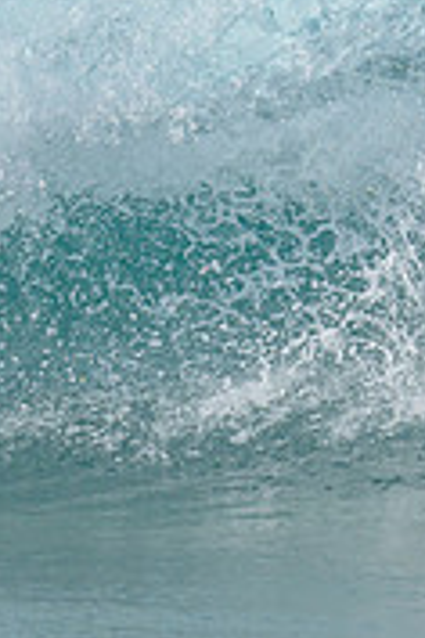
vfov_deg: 0.6
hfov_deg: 0.4
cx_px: 1330
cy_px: -132
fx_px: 63869
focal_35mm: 3607
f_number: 6.3
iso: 400
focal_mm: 800
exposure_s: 1/2000
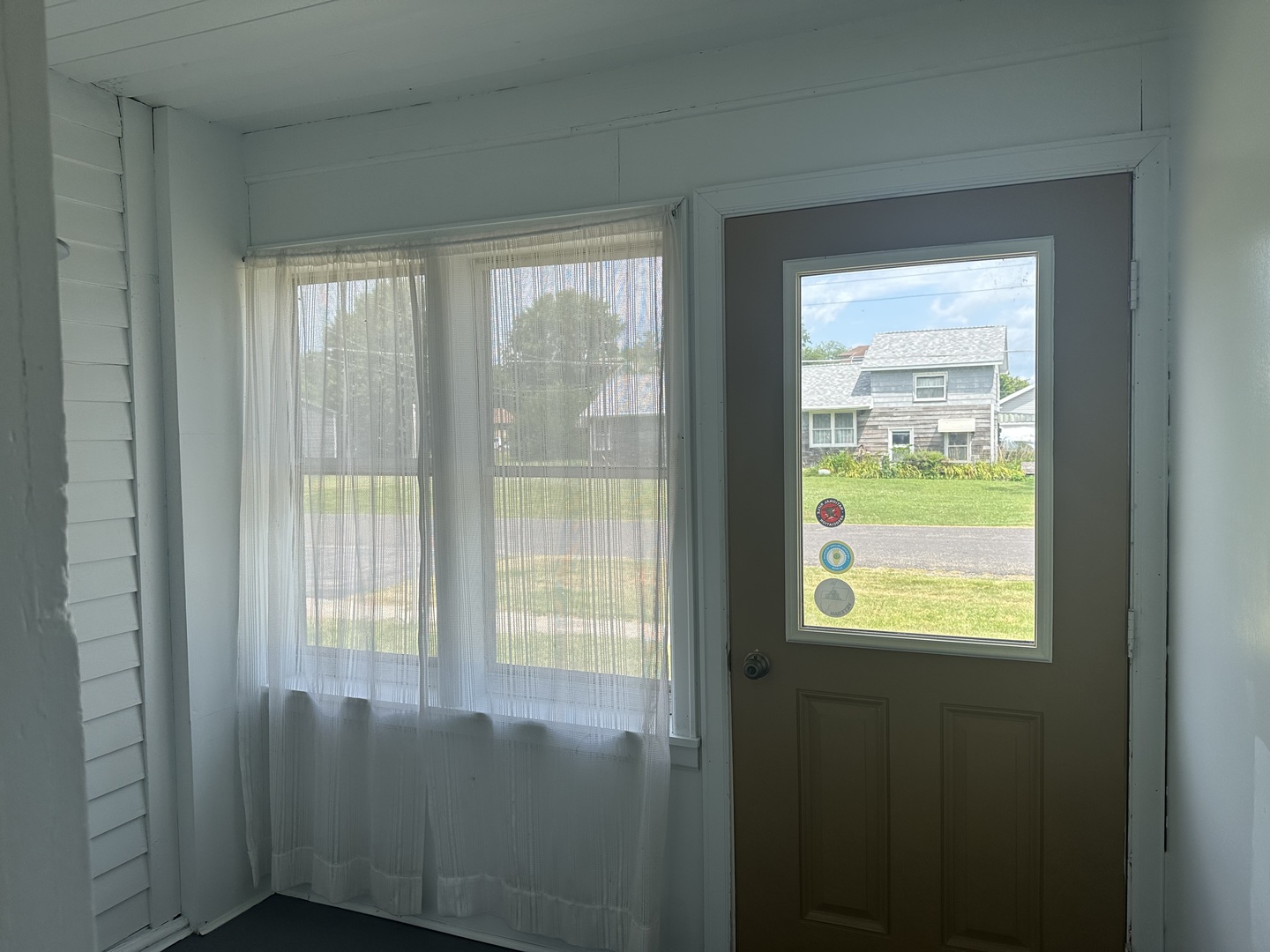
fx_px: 881
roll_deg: +0.4
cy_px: 476
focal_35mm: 24
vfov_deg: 56.8
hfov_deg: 71.6
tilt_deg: -3.5
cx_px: 635
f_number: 1.78
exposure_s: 1/1212
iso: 80
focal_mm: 6.86
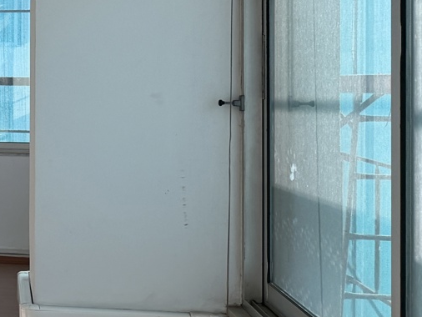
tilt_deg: +0.8
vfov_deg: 16.1
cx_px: -372
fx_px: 1110
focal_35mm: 91
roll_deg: +0.5
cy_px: 62
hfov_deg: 17.1
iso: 100
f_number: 1.78
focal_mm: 6.76
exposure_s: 1/612
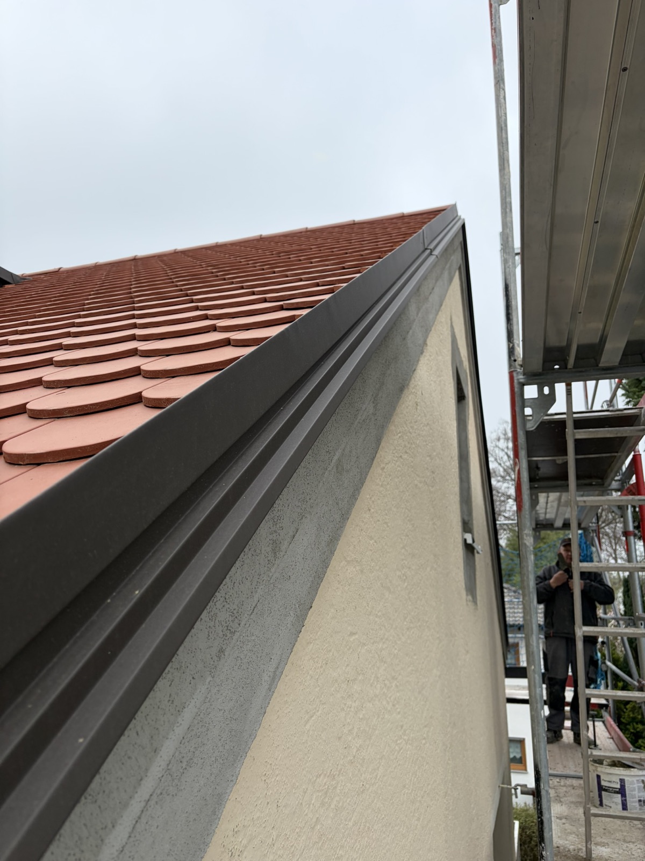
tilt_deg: +17.0
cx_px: 322
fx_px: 646
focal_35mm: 26
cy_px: 430
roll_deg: +0.9
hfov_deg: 53.1
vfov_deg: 67.3
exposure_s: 1/840
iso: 50
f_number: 1.6
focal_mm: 5.96
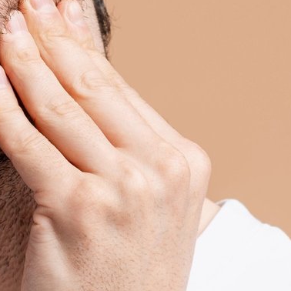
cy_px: 95
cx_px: -192
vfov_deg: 4.8
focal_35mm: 367
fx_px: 3490
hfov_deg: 4.7
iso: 125
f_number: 8
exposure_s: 1/160
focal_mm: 85
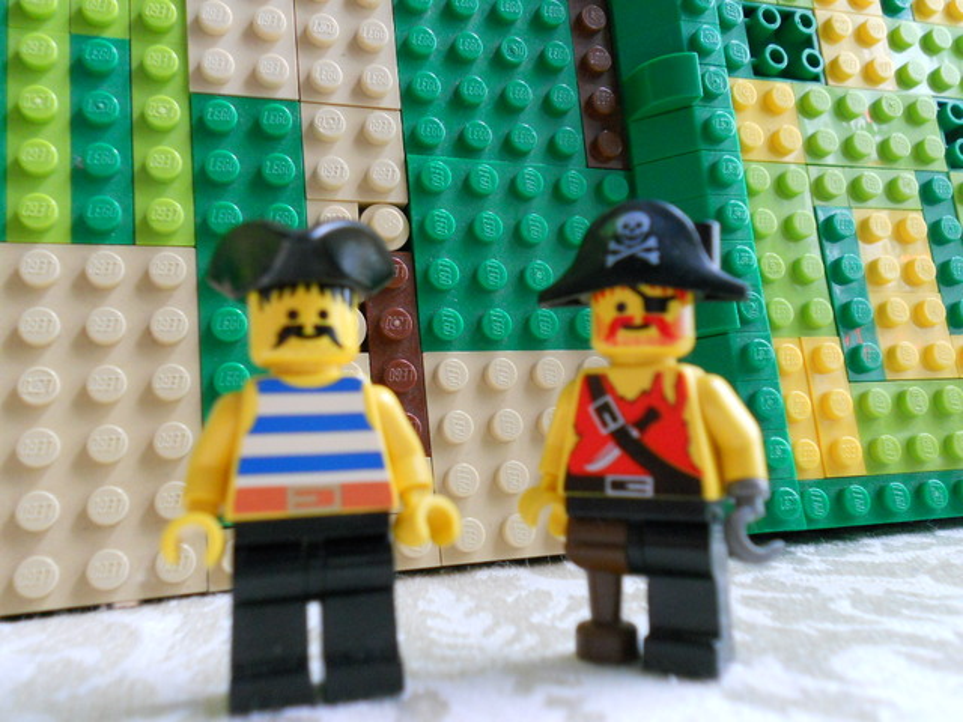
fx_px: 890
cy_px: 361
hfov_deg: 56.8
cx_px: 482
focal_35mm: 32
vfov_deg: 44.2
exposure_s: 1/60
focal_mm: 5.8
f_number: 3.5
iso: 400
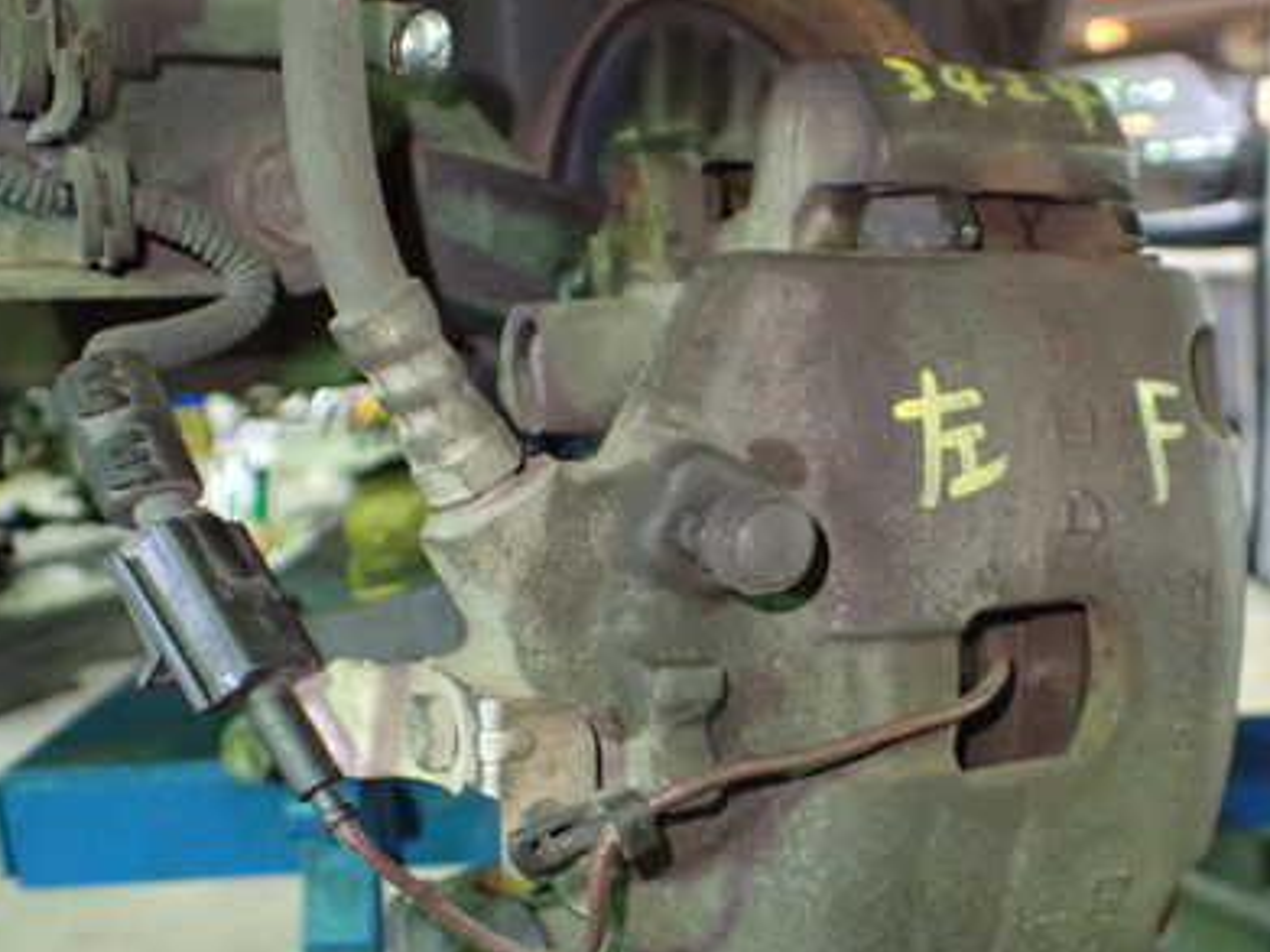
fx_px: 1687
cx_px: 845
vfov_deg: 31.3
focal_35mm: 46
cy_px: 624
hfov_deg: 40.7
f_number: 2.3
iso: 800
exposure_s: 1/40
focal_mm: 5.4
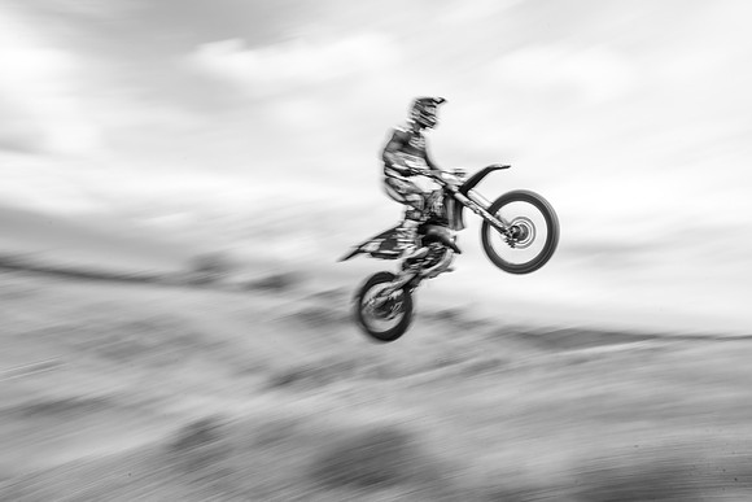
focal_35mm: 24
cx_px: 376
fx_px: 501
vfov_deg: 53.2
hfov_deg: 73.7
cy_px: 251
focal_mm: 24
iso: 50
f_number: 16
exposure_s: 1/40
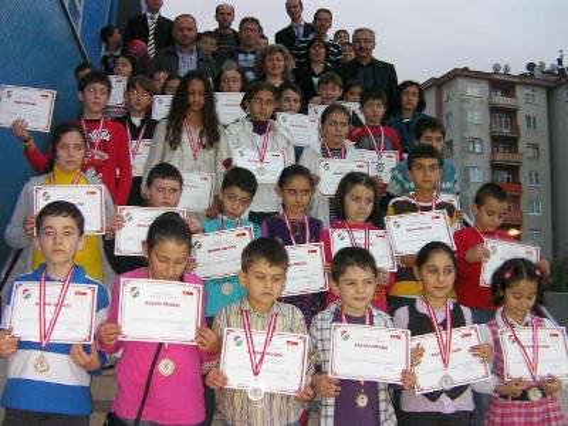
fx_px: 624
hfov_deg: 49.0
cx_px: 284
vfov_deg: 37.7
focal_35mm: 38
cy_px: 213
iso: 278
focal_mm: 6.8
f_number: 3.5
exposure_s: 1/30
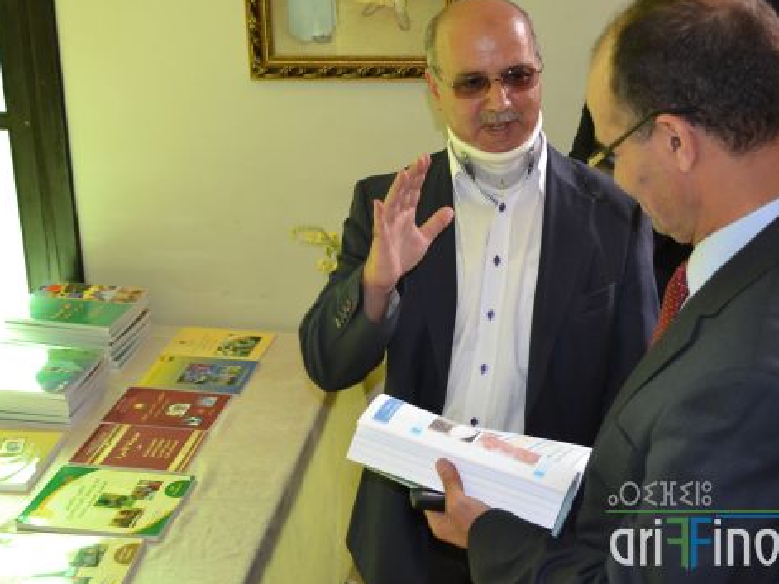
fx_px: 1057
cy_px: 293
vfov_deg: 30.9
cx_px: 415
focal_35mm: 47
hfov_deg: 40.4
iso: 640
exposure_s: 1/60
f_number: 4
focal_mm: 24
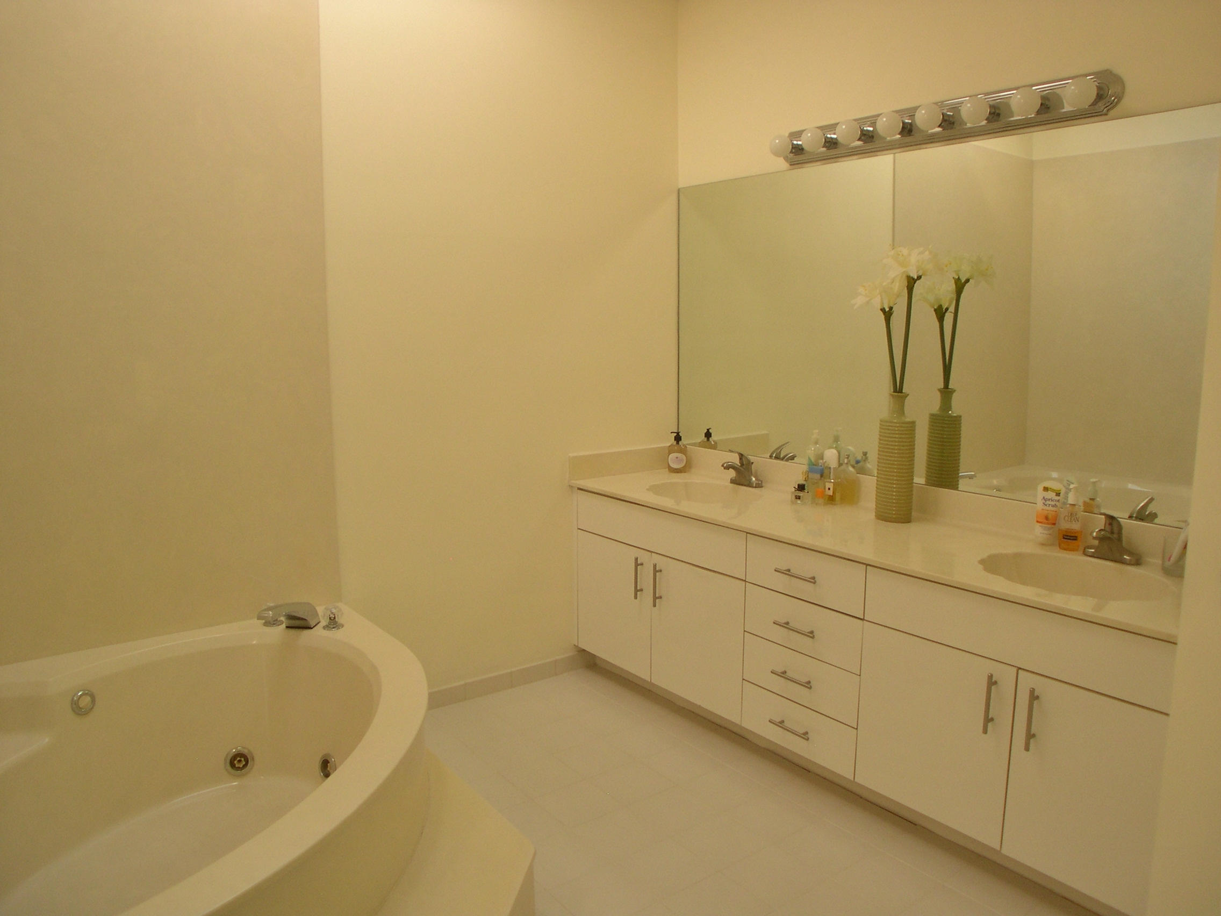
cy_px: 458
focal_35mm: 38
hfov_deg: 49.0
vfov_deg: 37.7
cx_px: 610
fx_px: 1340
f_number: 2.8
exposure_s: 1/50.6
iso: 100
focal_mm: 8
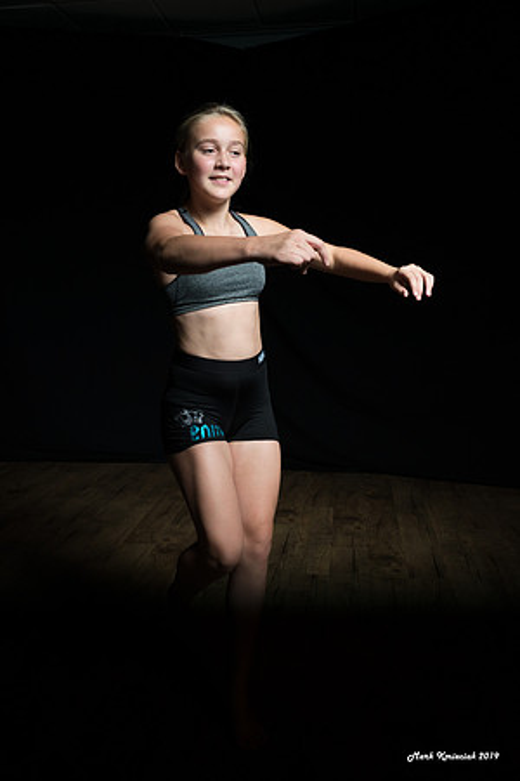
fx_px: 788
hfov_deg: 36.5
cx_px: 243
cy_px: 394
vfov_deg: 52.7
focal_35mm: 36
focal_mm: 24
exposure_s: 1/250
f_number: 9
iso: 200
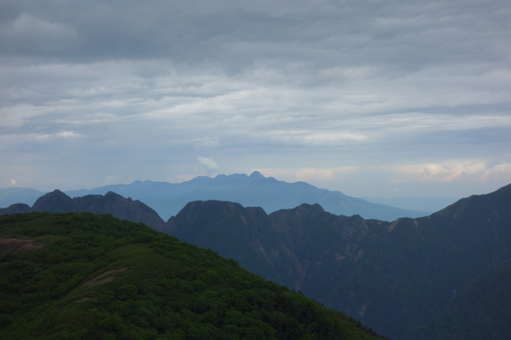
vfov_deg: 17.7
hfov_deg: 26.3
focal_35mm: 77
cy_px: 170
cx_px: 256
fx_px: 1093
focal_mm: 28.5
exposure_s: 1/640
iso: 125
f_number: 5.6
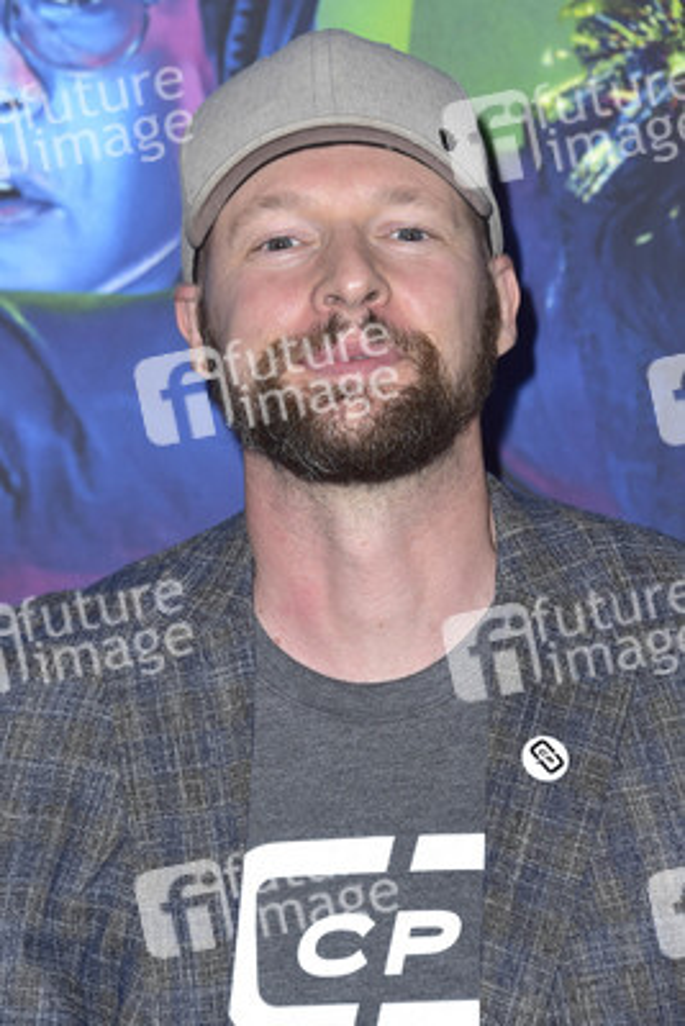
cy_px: 513
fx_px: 3849
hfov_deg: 10.2
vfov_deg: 15.2
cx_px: 342
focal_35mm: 135
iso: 640
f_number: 7.1
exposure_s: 1/250
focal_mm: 135
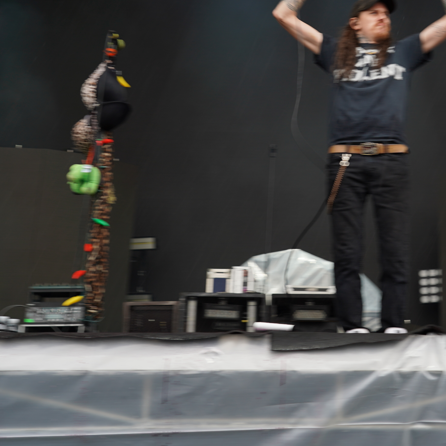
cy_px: 144
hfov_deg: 25.4
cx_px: 391
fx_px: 962
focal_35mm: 66
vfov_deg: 25.9
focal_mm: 38
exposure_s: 1/80
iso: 100
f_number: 5.6
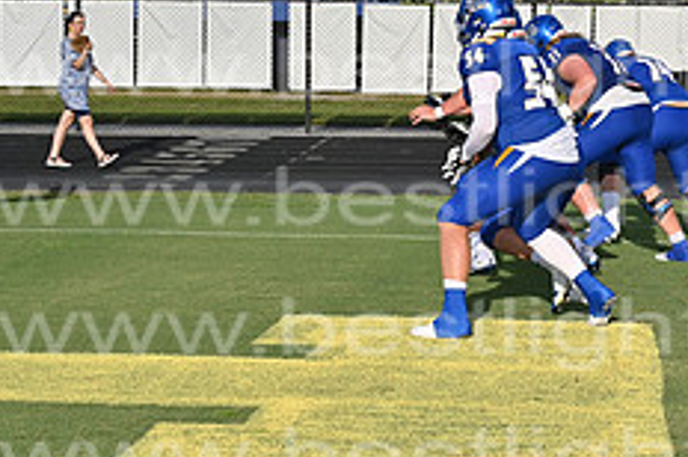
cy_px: 139
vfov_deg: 10.5
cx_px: 667
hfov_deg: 15.5
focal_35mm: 130
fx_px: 2481
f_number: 4
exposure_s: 1/8000
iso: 360
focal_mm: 52
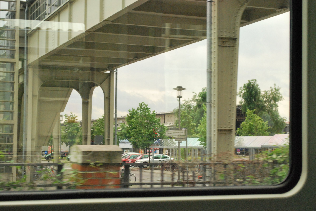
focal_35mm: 72
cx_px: 158
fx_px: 633
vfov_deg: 19.0
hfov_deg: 28.0
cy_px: 106
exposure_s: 1/250
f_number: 8
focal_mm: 48
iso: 1600
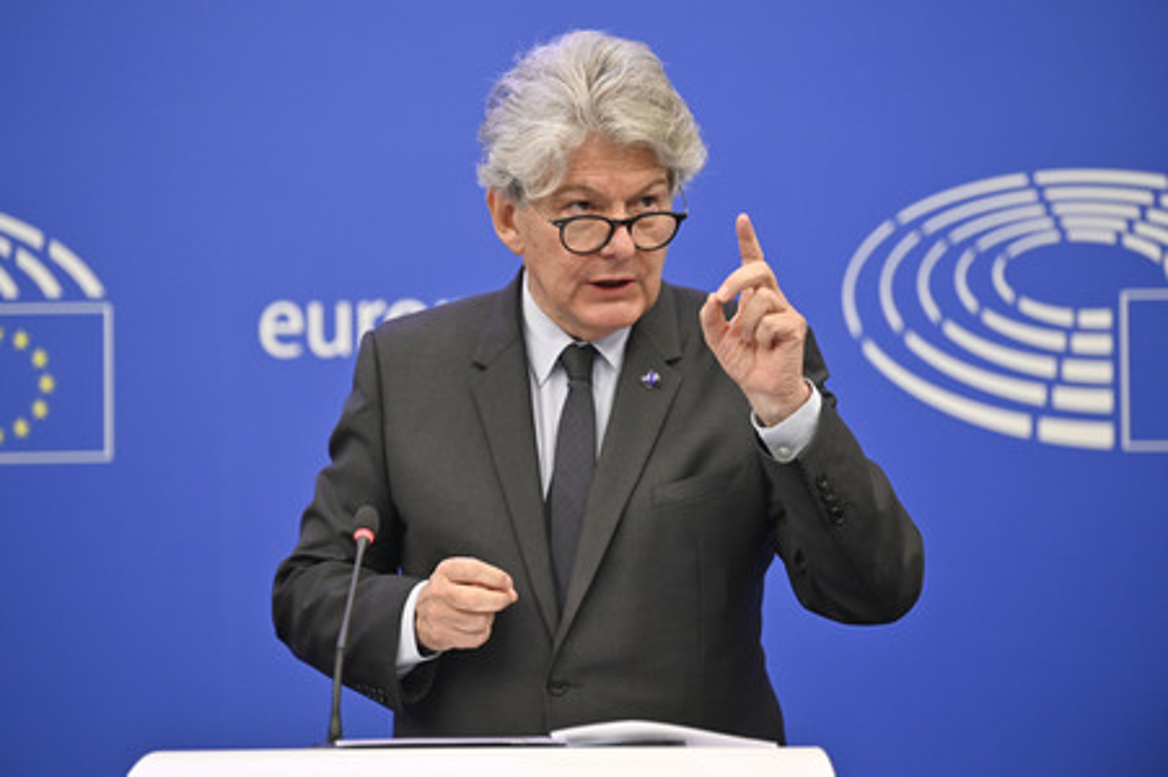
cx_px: 584
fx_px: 4539
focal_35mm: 140
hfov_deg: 14.7
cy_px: 388
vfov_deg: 9.8
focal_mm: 140
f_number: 2.8
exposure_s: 1/320
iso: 2000
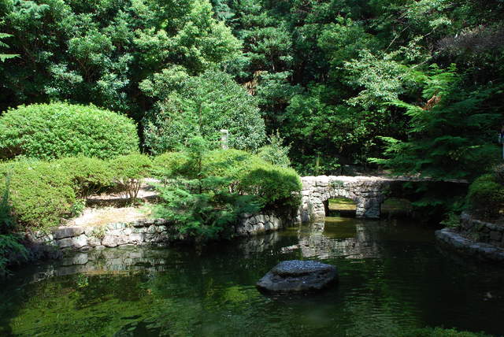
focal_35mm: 34
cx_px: 252
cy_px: 168
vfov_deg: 38.4
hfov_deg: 55.1
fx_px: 483
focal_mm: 23
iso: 200
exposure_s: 1/100
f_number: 9
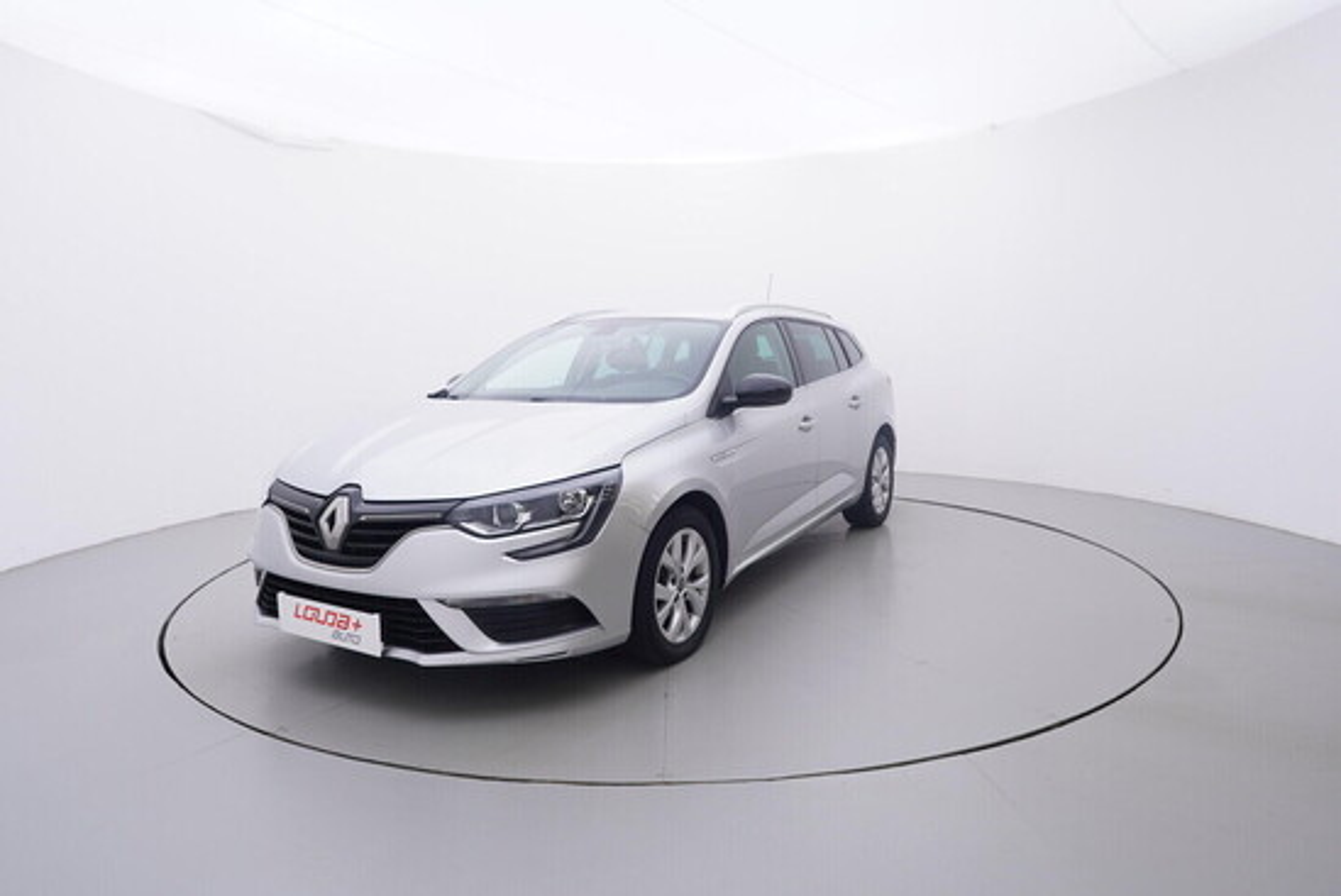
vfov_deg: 56.2
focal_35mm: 22
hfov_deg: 77.3
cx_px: 670
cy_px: 448
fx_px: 839
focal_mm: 15
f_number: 5
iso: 200
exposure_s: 1/80
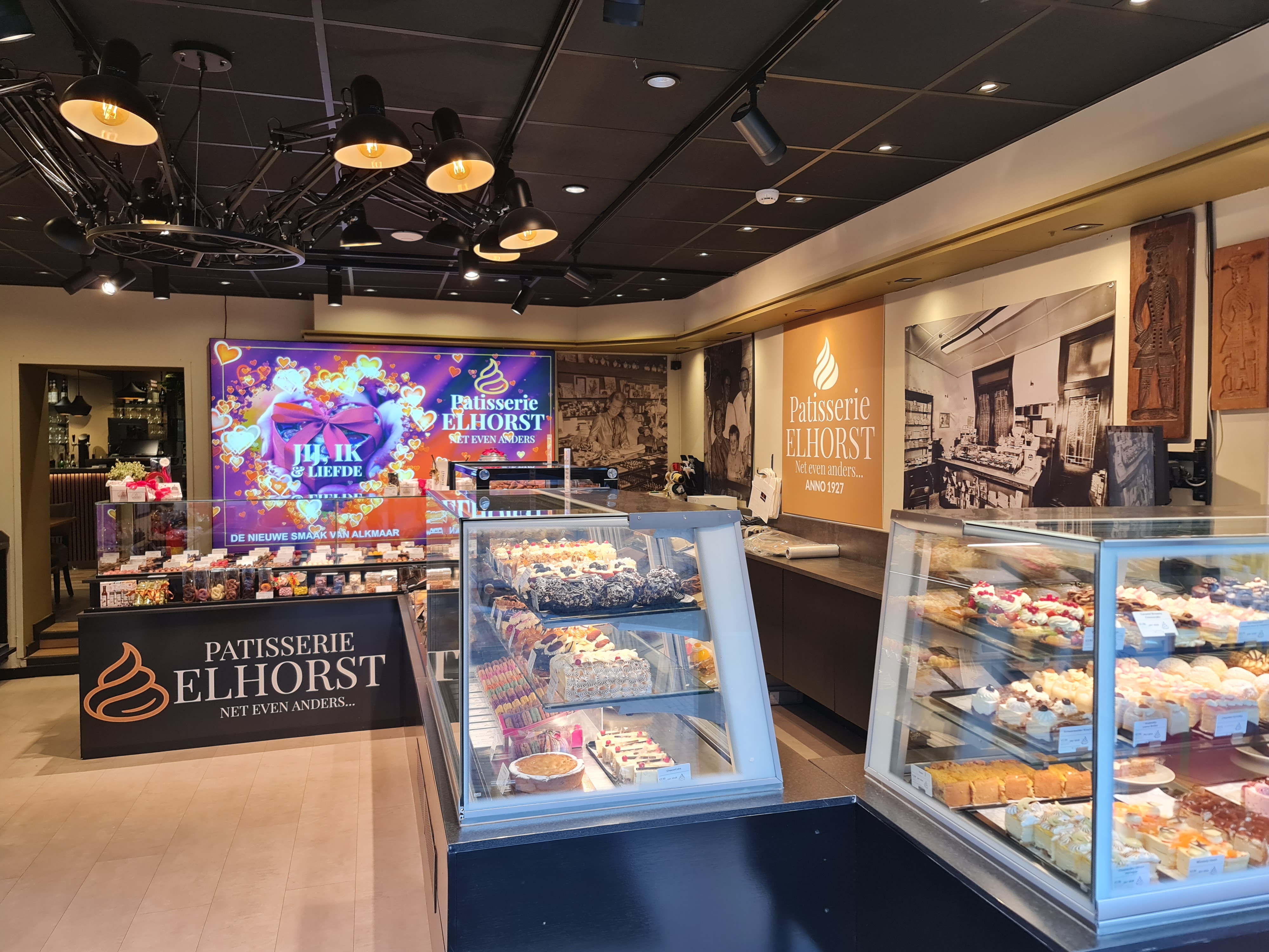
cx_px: 634
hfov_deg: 69.4
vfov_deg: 54.9
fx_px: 916
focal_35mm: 25
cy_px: 476
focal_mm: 7
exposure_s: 1/100
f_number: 1.8
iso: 100
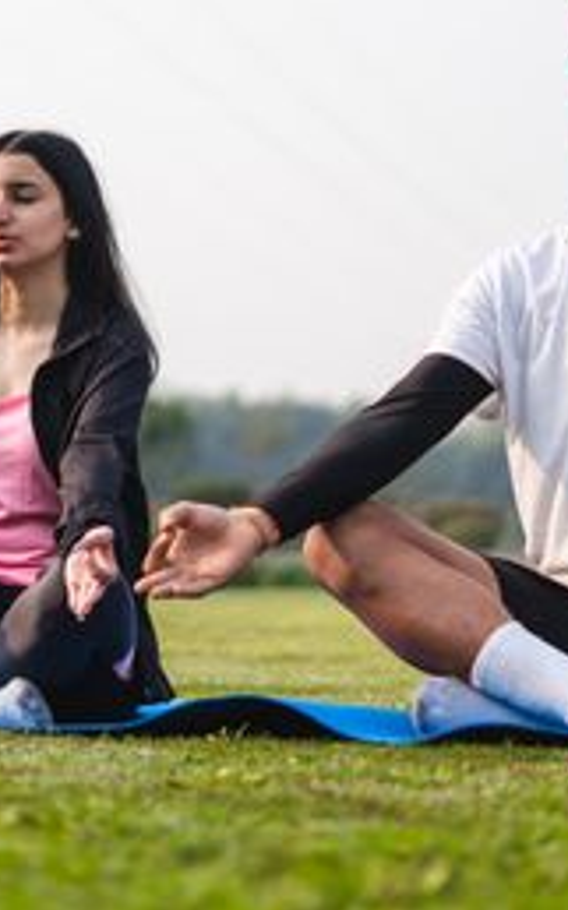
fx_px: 2504
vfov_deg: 20.5
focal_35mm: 101
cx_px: 226
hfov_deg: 12.9
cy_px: 312
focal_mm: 50
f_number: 1.8
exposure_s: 1/2500
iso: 100
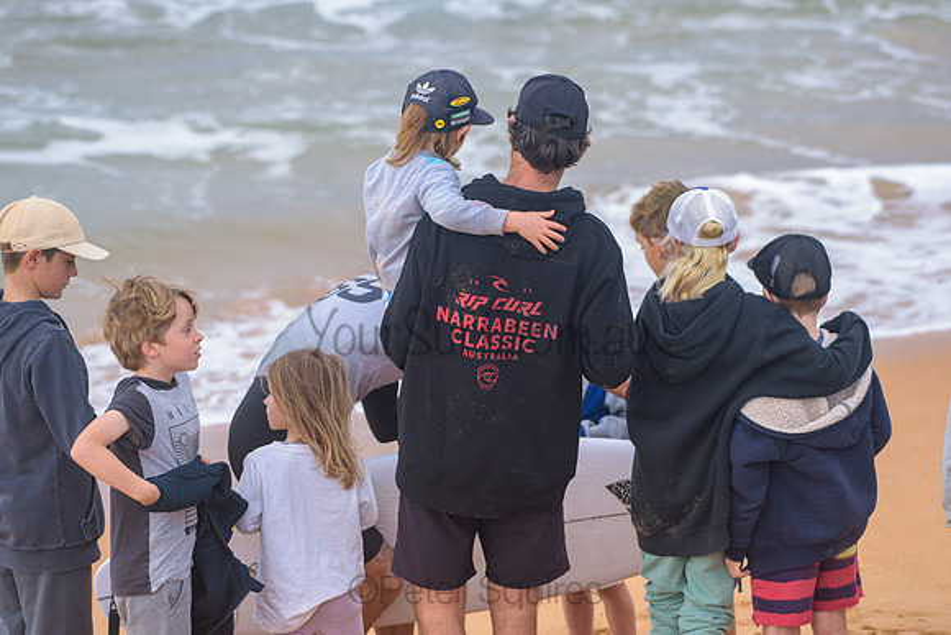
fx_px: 5360
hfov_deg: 10.1
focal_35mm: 203
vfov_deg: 6.8
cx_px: 476
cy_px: 318
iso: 560
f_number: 5.6
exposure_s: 1/800
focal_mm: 200
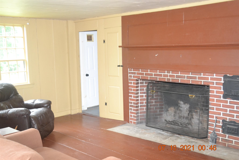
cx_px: 120
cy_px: 80
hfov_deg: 49.6
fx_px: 259
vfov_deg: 34.2
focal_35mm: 39
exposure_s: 1/60
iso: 3200
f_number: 4.2
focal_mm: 26
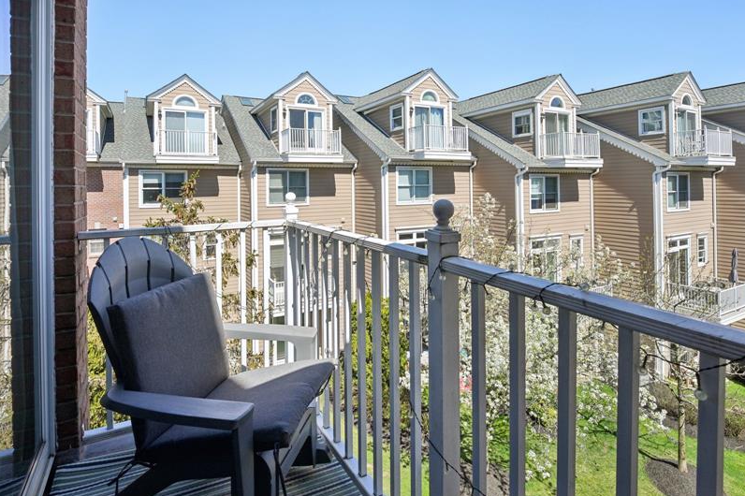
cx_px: 364
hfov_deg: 90.0
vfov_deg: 66.2
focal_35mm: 18
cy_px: 183
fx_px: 372
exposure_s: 1/160
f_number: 9
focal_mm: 14
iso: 100
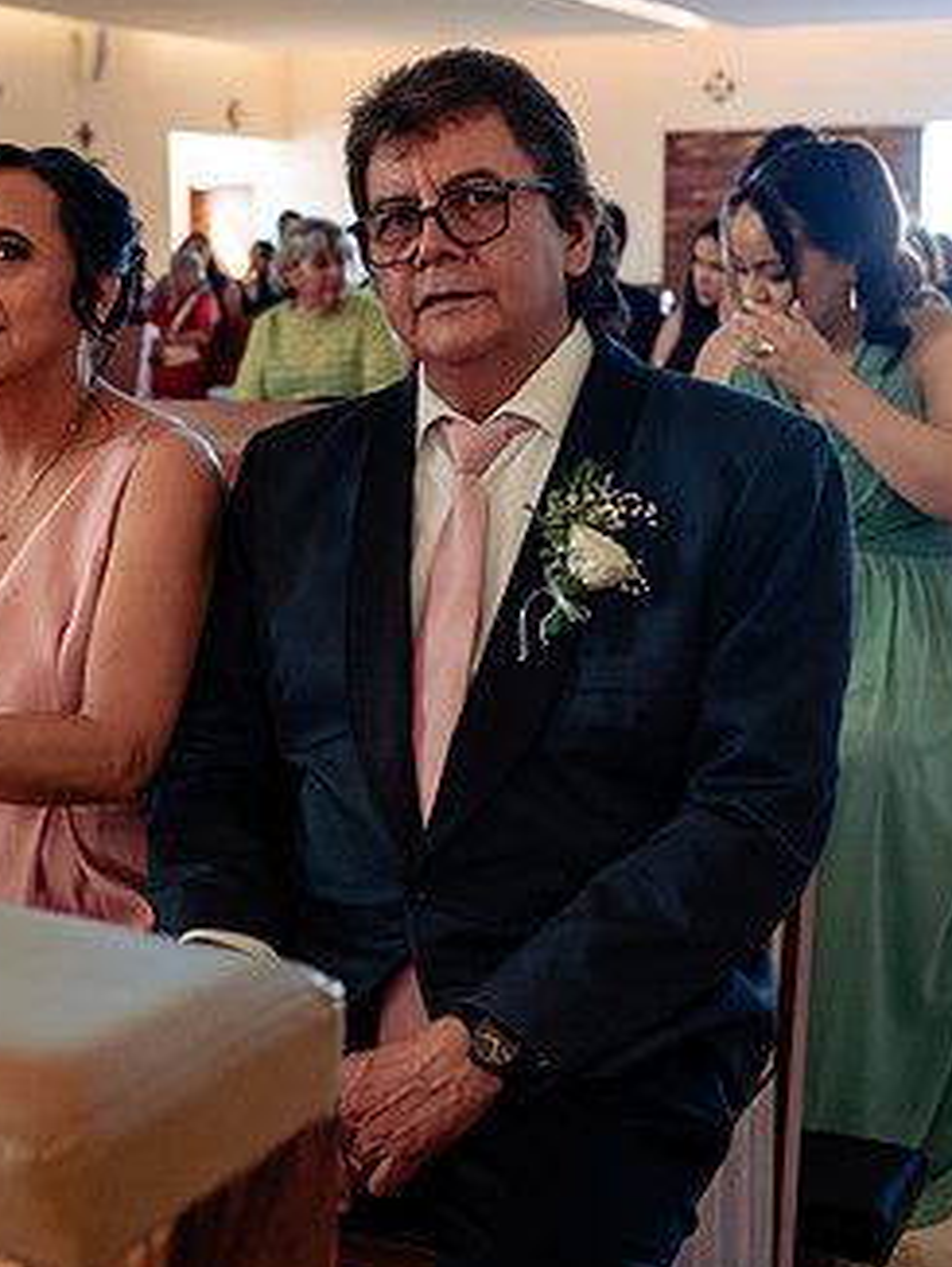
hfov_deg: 23.9
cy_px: 581
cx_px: 319
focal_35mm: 61
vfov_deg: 31.6
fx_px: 2234
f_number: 4.5
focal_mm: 35
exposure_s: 1/160
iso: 1600
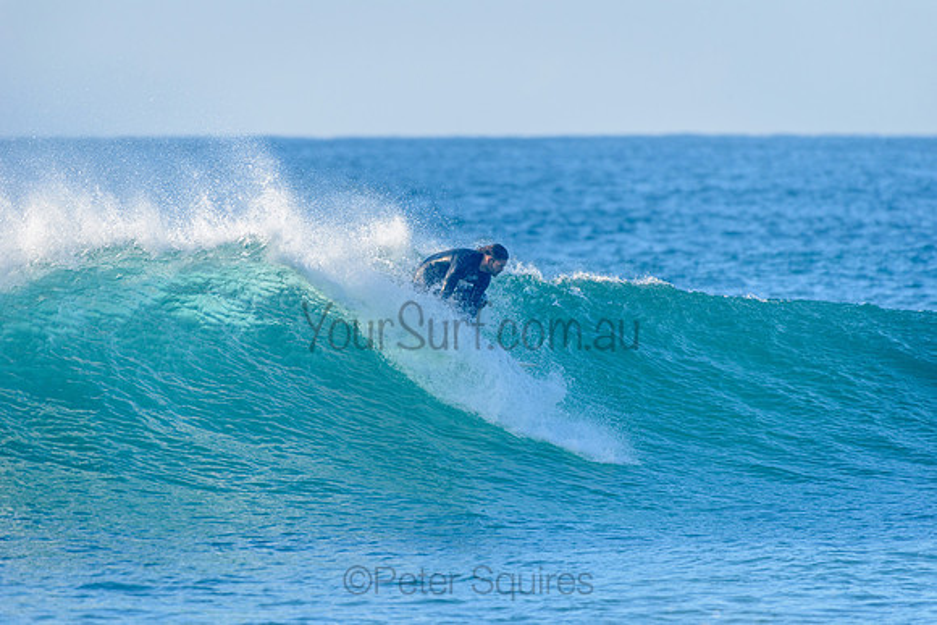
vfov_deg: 2.7
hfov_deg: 4.1
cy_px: 312
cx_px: 468
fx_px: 13024
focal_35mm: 500
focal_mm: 500
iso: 500
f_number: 5.6
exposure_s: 1/2000
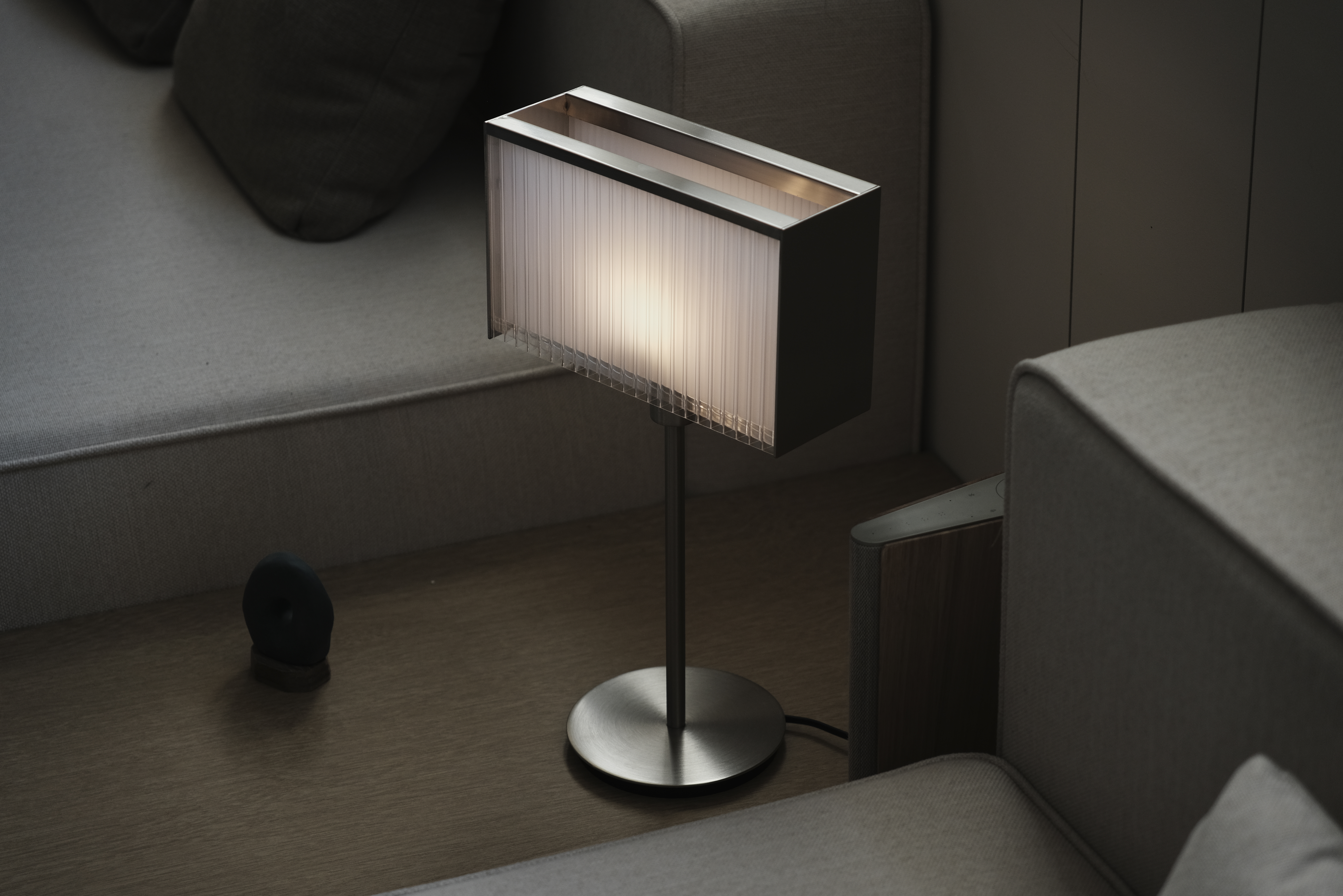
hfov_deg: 27.0
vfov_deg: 18.2
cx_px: 672
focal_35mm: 75
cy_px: 448
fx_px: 2798
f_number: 3.2
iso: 320
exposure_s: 1/280
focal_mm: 50
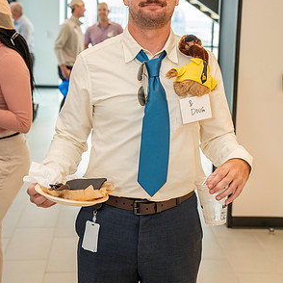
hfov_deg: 26.5
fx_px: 601
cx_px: 141
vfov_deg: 26.4
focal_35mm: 65
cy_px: 96
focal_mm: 50
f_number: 4
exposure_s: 1/160
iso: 2000
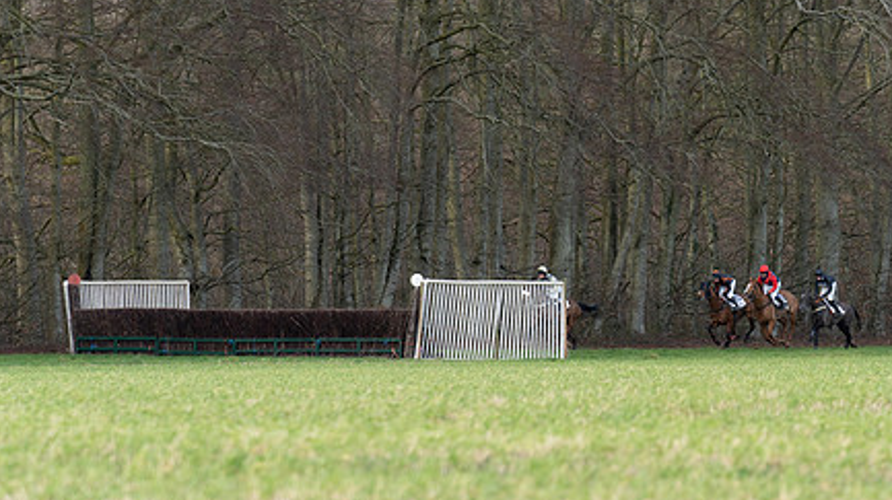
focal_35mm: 401
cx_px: 741
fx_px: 9479
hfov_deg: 5.4
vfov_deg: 3.0
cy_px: 284
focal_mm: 200
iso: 400
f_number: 4
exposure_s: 1/640
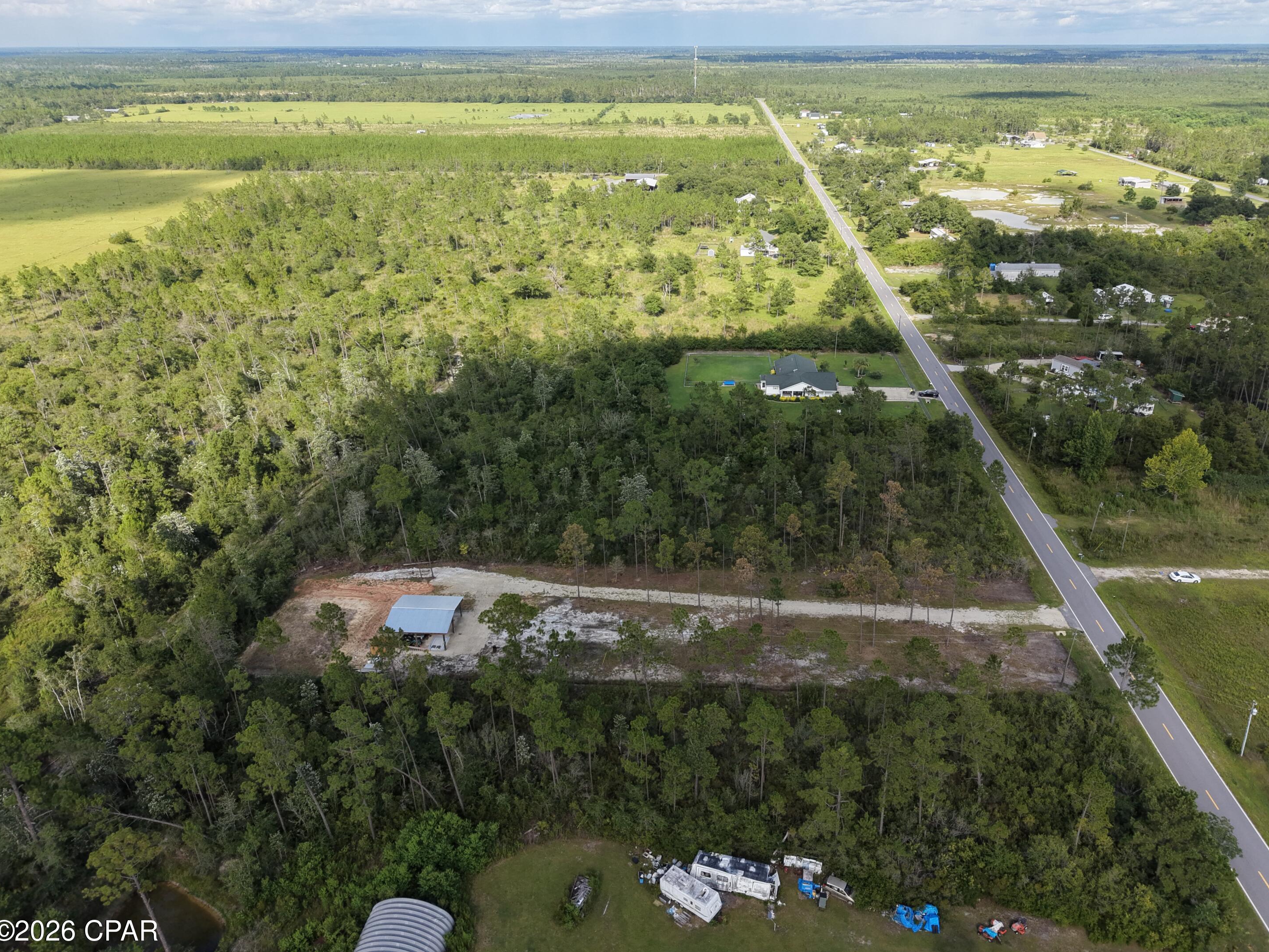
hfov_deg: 69.4
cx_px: 652
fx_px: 916
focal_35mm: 25
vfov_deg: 54.9
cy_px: 480
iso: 340
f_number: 1.8
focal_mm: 8.67
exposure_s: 1/4000
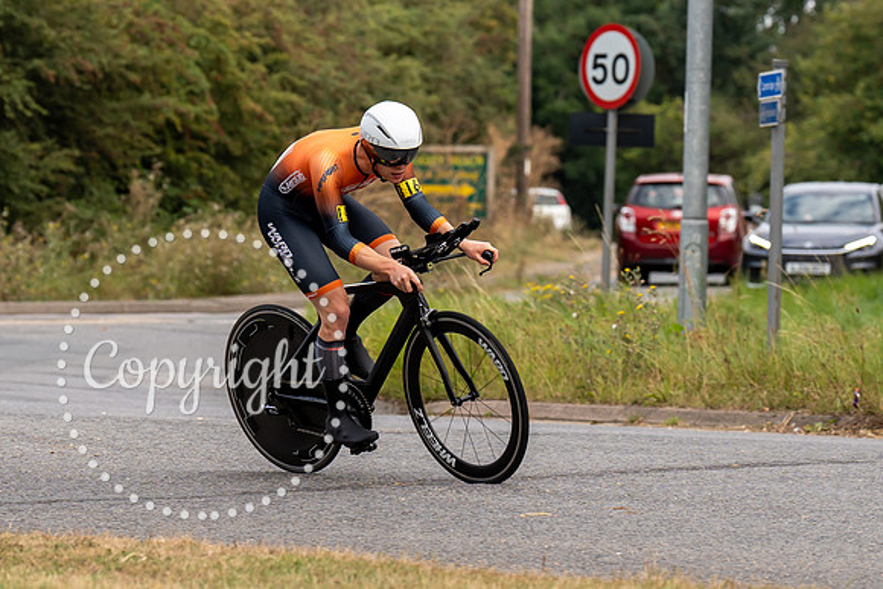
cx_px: 374
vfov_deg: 5.2
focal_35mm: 263
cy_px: 277
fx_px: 6440
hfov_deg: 7.8
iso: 200
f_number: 4
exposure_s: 1/1000
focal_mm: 122
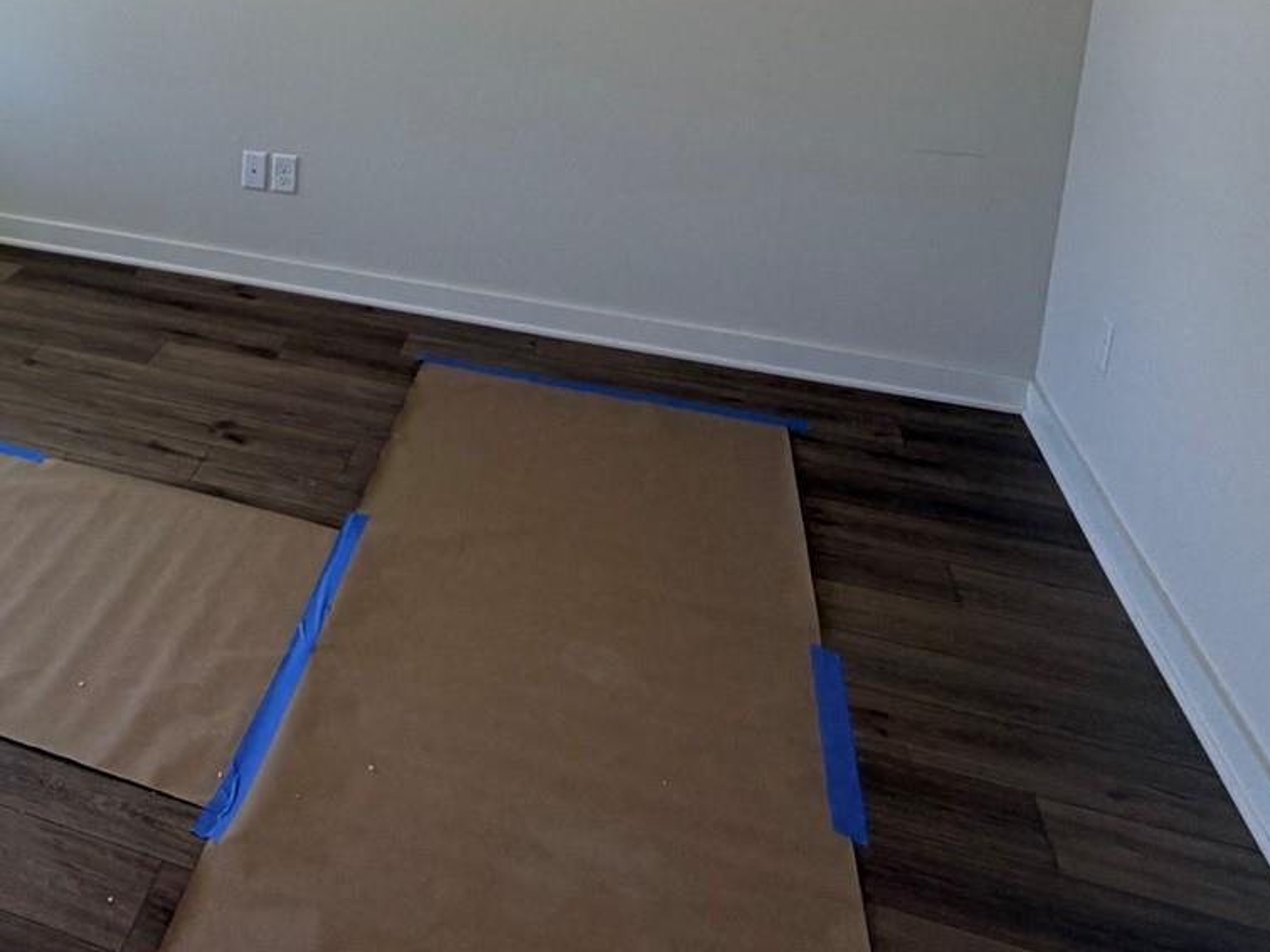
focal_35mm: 38
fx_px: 1394
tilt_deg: -9.5
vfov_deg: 34.8
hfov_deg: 43.3
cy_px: 37
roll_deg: -1.1
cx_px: 54
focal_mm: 2.22
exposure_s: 1/125
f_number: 2.2
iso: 50
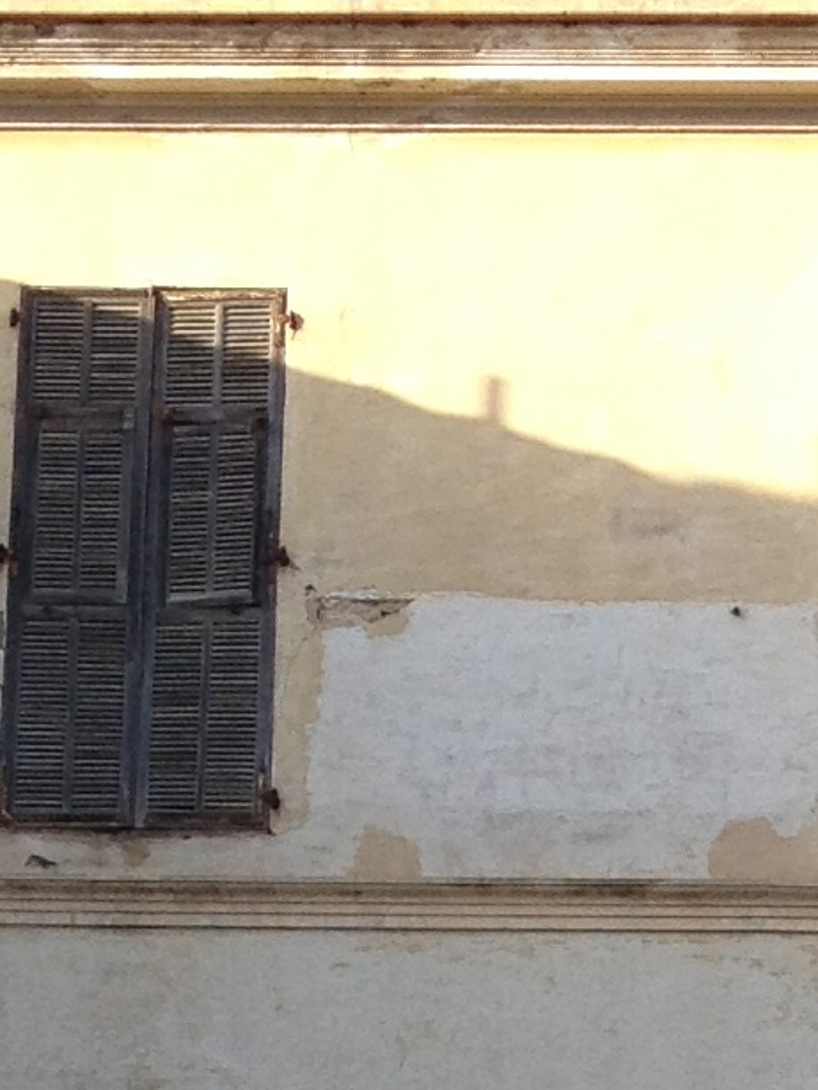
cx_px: 948
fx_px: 5856
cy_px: 2381
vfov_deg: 9.7
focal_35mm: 186
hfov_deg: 7.9
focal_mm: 4.28
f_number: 2.4
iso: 64
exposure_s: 1/557
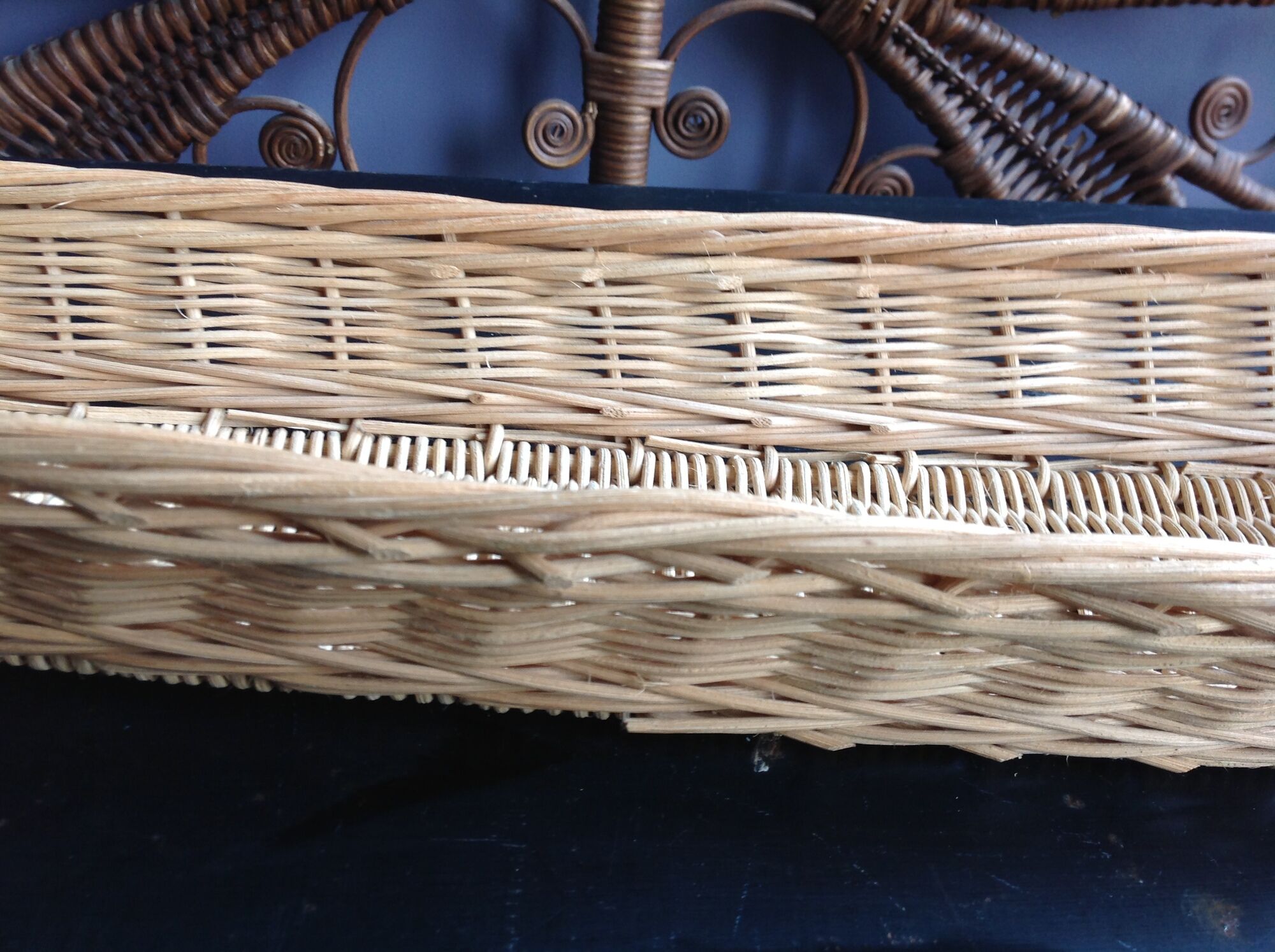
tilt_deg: -35.0
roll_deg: -5.8
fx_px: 1287
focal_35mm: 35
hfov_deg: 52.7
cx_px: 638
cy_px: 476
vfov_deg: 40.6
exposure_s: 1/20
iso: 50
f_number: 2.4
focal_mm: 4.28
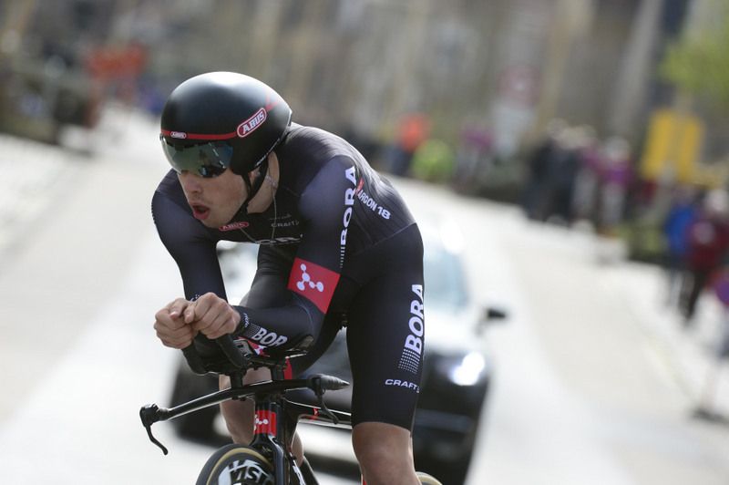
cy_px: 242
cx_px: 364
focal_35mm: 400
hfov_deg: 5.2
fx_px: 8093
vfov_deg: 3.4
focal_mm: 400
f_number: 8
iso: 800
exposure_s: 1/1000
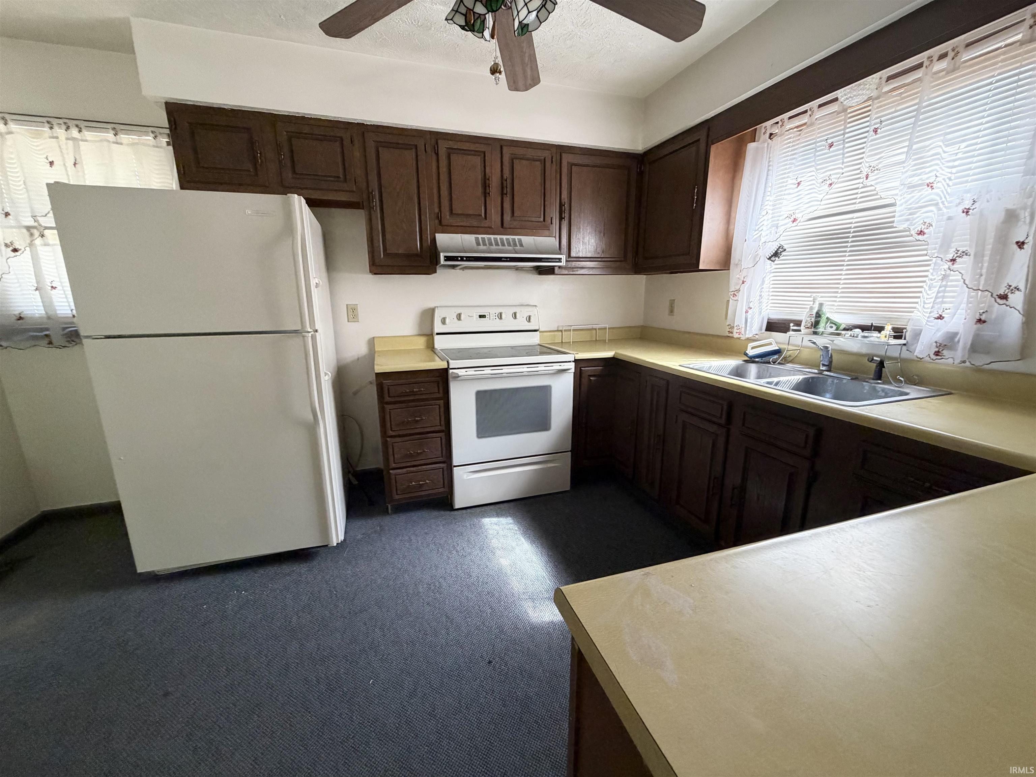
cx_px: 518
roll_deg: +0.8
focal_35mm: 14
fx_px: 419
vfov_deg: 85.7
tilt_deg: -13.0
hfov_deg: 102.1
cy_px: 388
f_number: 2.2
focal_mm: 2.22
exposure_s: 1/63
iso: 320
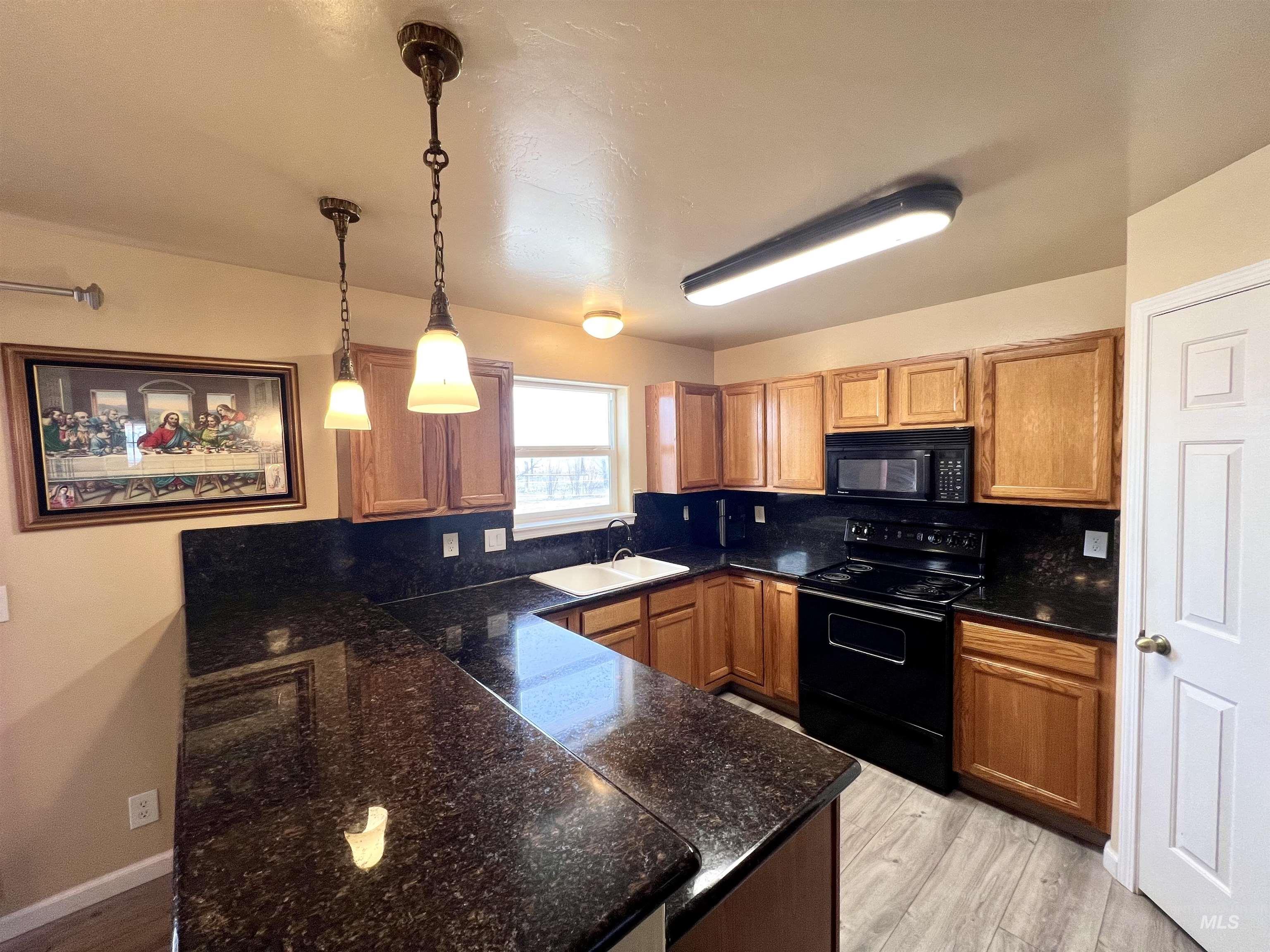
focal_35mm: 13
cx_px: 635
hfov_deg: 106.2
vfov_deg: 89.9
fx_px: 477
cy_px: 476
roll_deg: +1.2
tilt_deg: -3.0
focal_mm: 1.57
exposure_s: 1/120
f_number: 1.8
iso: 80
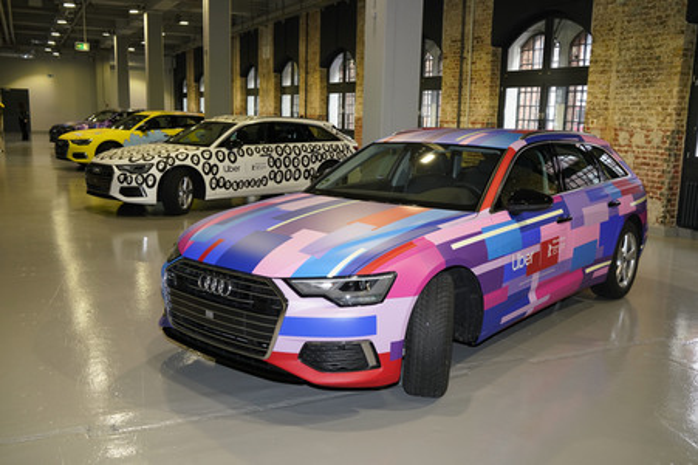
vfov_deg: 38.8
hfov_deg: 55.8
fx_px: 659
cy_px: 232
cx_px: 349
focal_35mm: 34
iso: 1600
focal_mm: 34
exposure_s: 1/100
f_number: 7.1
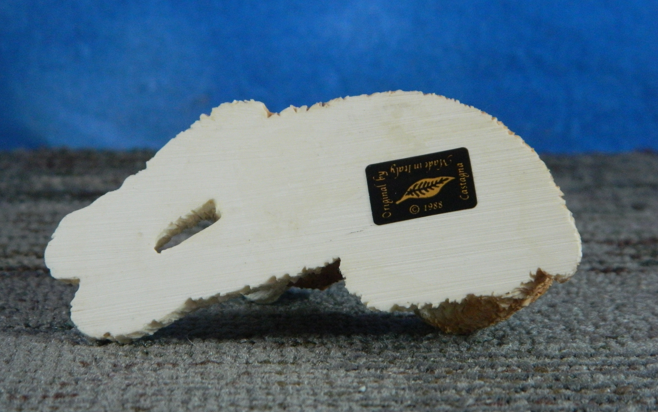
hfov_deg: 15.3
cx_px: 329
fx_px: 2457
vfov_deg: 9.6
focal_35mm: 137
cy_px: 181
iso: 400
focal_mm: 23.2
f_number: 4.7
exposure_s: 1/40
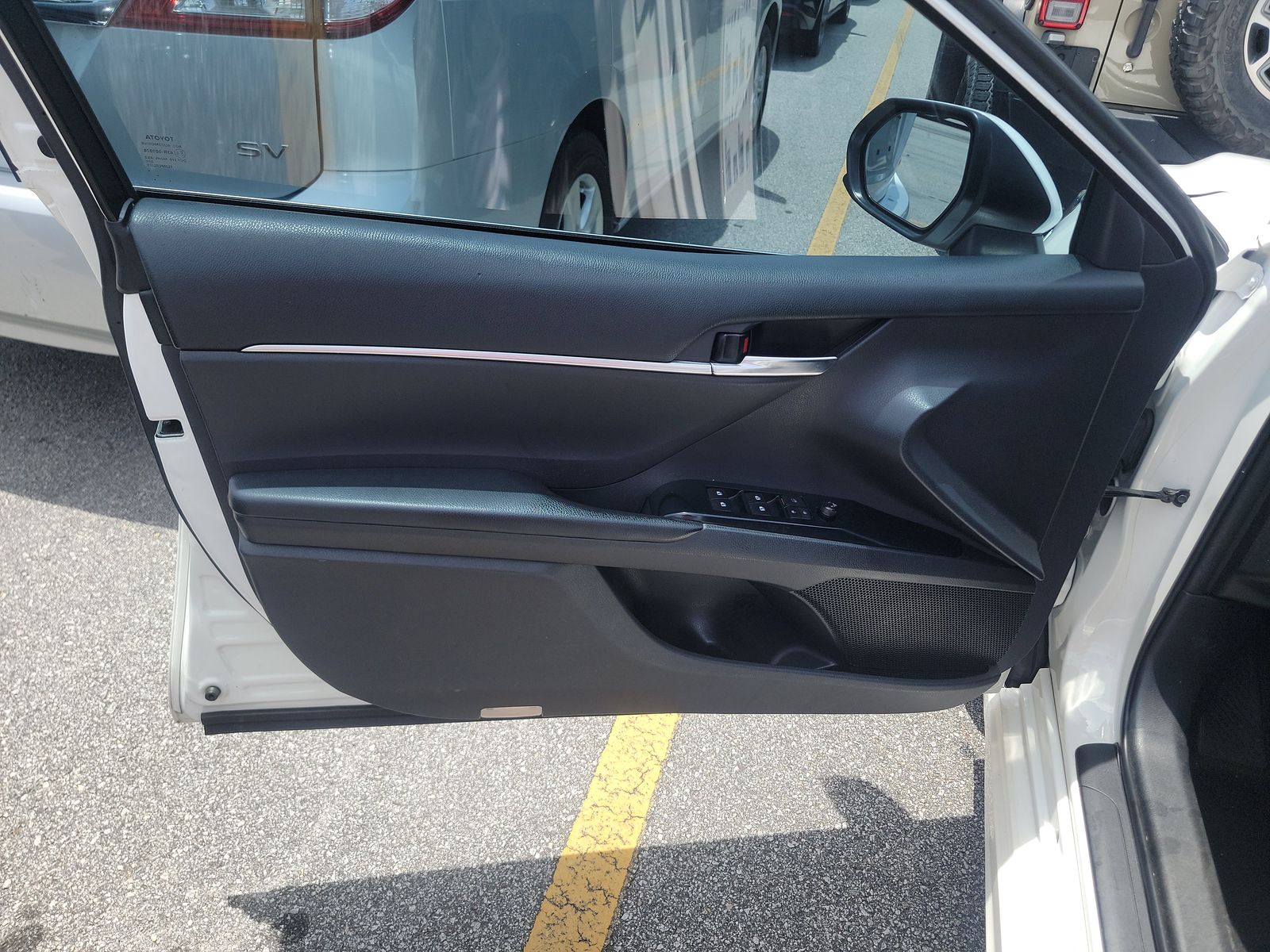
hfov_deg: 71.6
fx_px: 881
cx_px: 635
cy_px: 476
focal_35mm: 24
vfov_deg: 56.8
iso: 50
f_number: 1.8
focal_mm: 6.7
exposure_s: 1/400
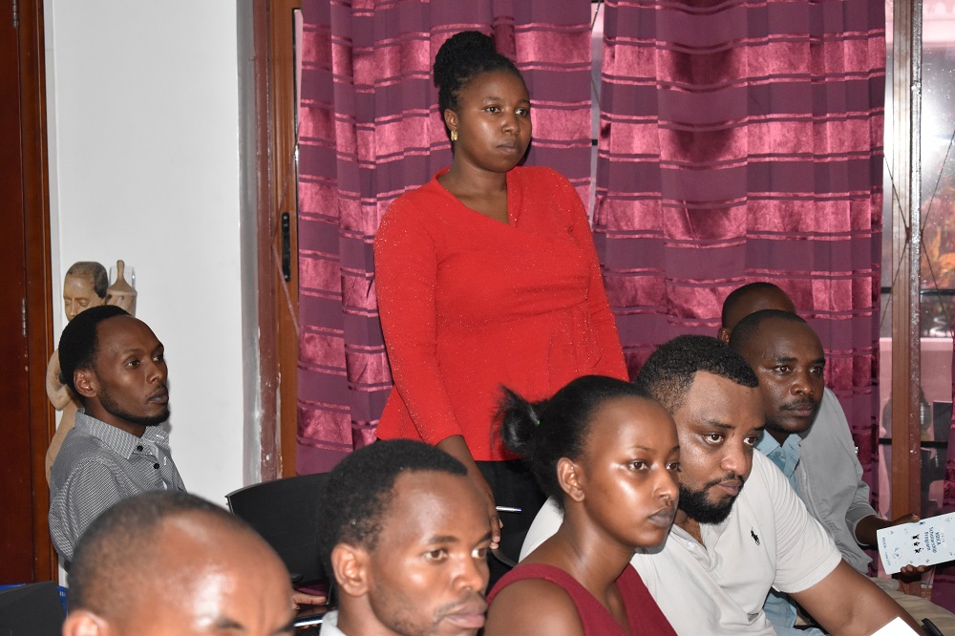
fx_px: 2188
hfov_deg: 24.6
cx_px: 478
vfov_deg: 16.5
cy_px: 318
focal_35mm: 82
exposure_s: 1/200
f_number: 5.6
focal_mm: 55
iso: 3200
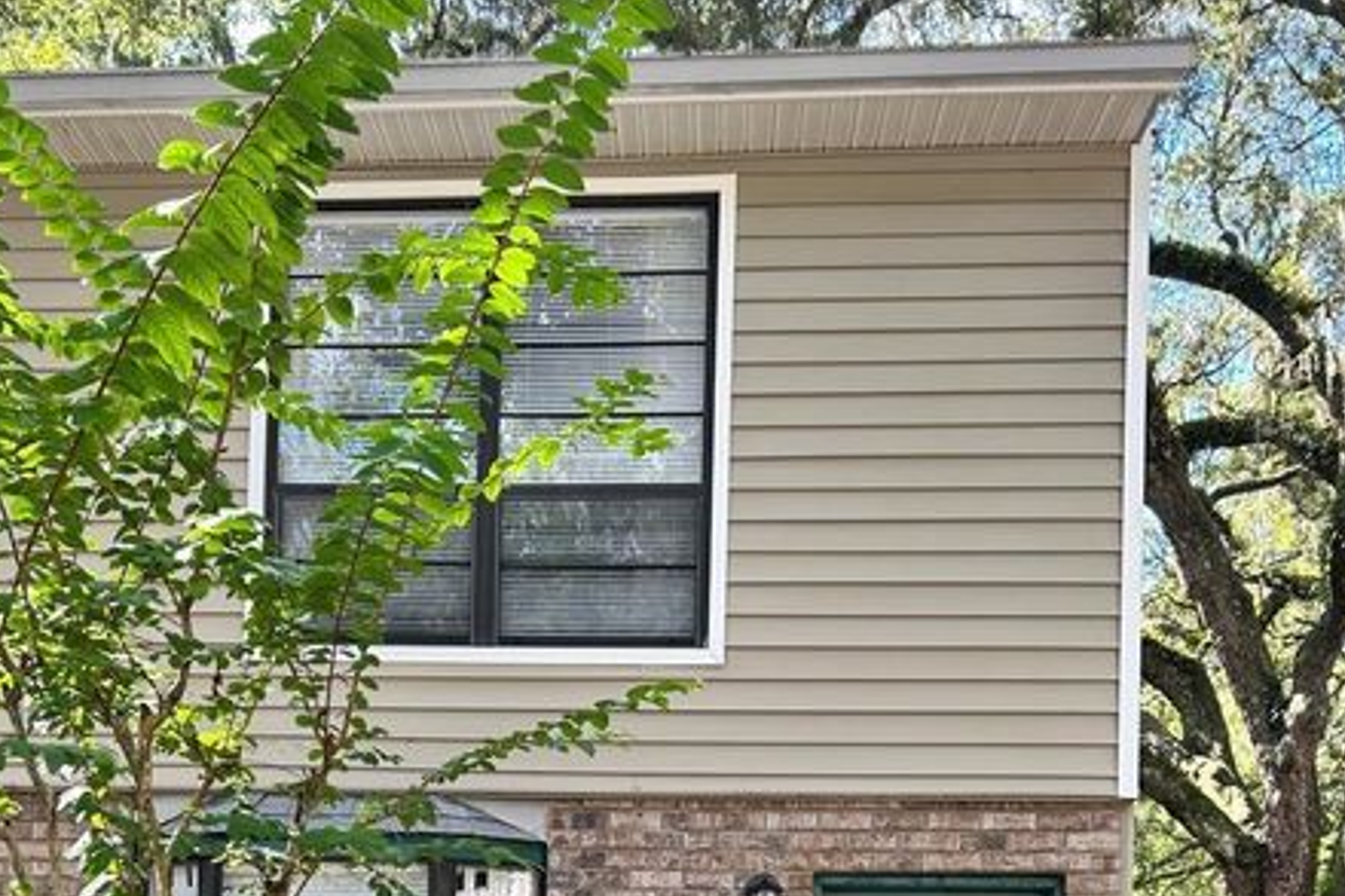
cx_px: 599
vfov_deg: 29.8
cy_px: 953
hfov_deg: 47.3
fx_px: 1531
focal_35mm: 41
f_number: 1.5
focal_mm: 5.7
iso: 40
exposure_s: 1/190
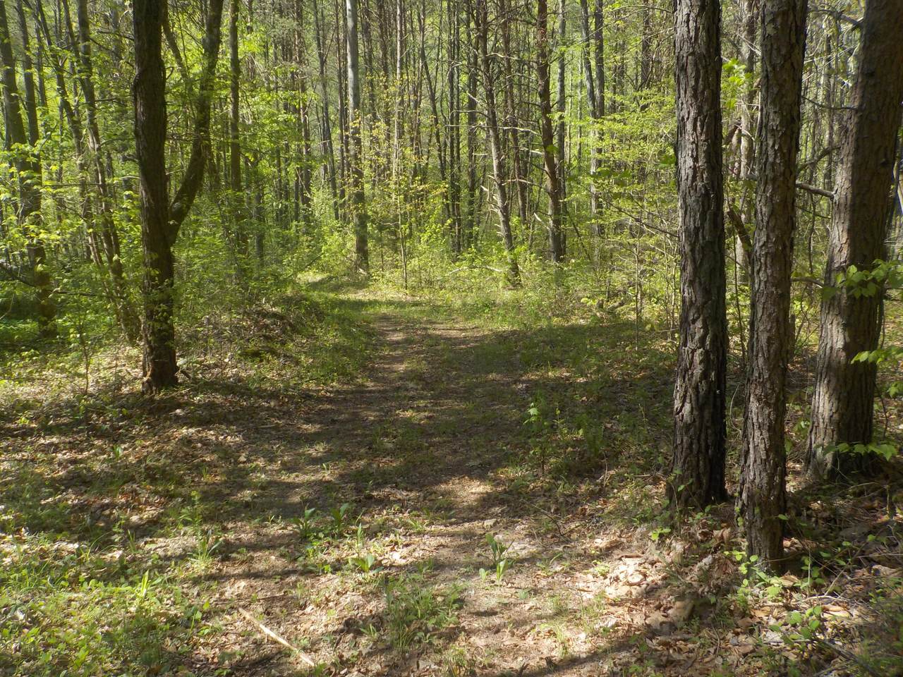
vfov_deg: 46.8
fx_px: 783
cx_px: 452
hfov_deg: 60.0
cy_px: 338
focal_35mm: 30
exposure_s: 1/320
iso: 125
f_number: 3.3
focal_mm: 4.1
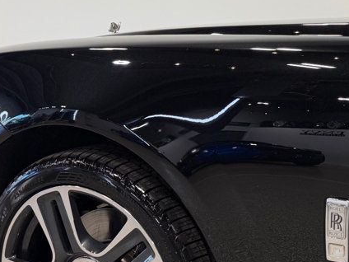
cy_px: 155
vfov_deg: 25.2
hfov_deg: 31.0
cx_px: 344
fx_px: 585
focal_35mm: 58
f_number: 1.78
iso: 64
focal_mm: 6.76
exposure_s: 1/297
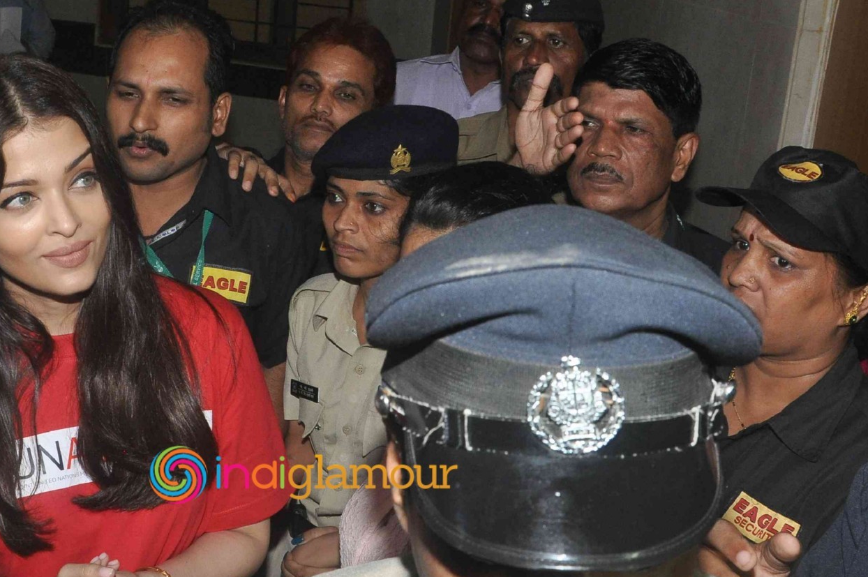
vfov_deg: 27.5
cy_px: 267
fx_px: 1180
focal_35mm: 49
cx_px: 303
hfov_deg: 40.0
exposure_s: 1/160
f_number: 10
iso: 800
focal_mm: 18
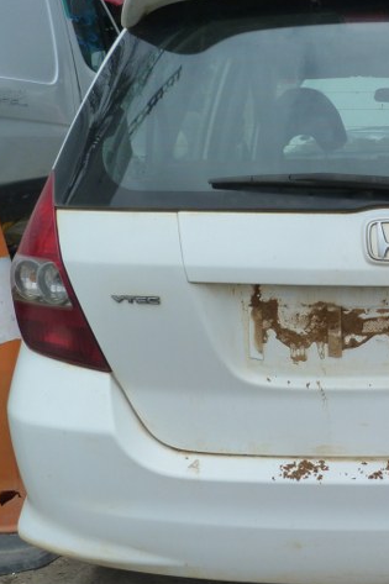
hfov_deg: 28.1
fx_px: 714
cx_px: 415
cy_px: 296
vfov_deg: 44.5
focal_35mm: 44
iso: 125
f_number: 5.6
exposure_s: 1/400
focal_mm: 4.5
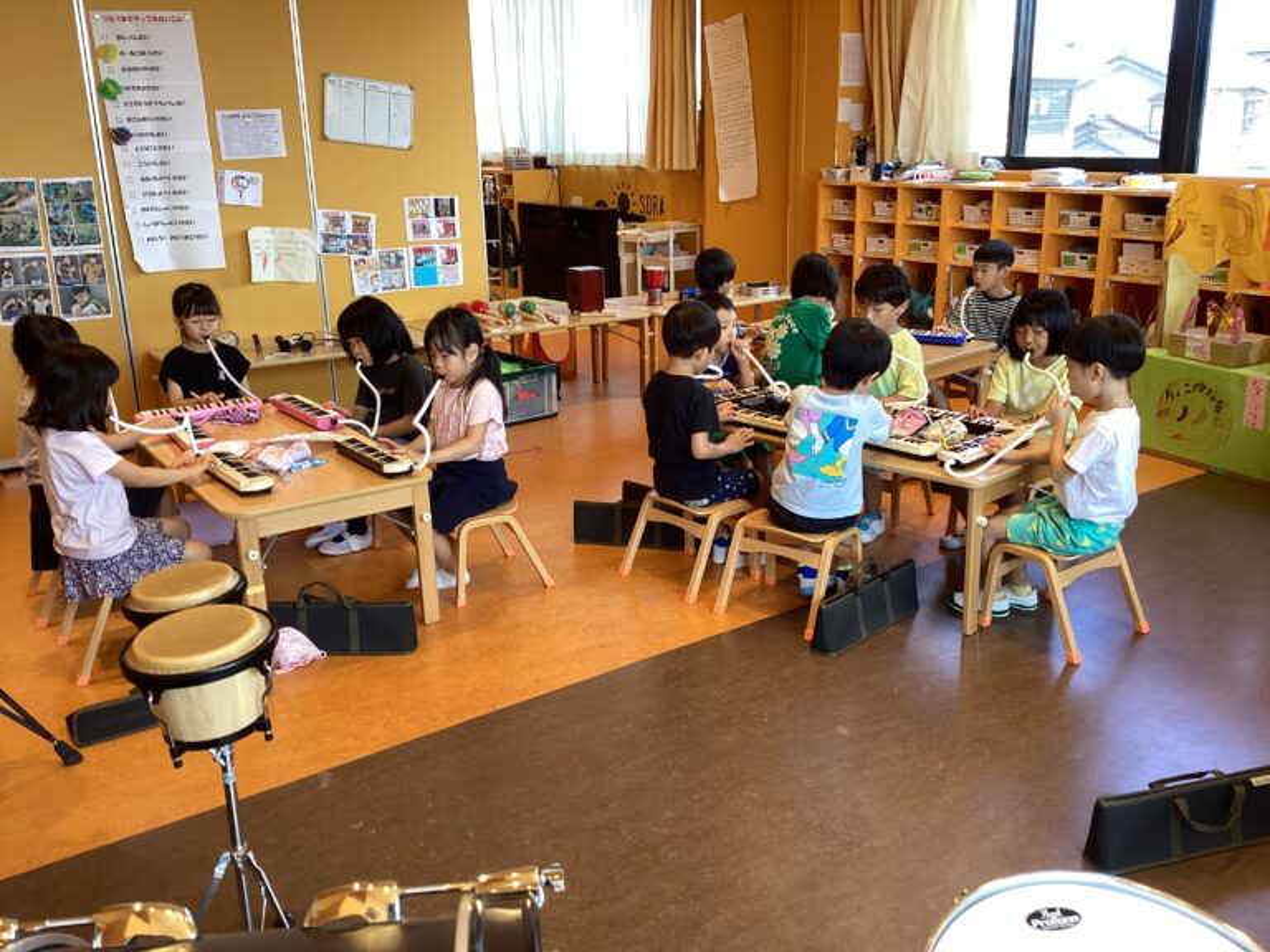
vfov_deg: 45.4
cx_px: 635
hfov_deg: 58.4
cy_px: 476
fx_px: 1137
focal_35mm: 31
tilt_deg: -18.4
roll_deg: +0.7
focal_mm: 3.3
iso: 64
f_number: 2.4
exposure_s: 1/100
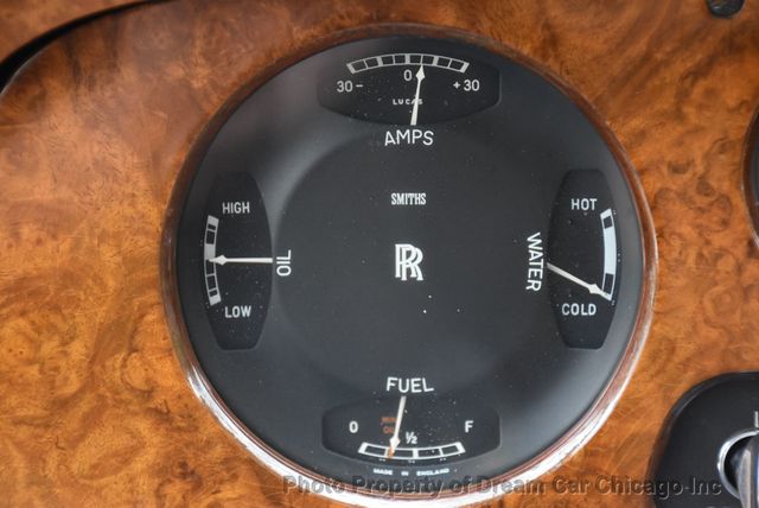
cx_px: 380
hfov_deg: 18.2
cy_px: 254
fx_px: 2374
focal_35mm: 112
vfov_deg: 12.2
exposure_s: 1/250
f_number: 5
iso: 2200
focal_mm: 75
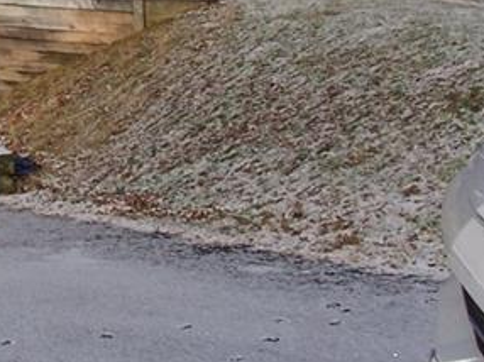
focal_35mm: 98
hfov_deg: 18.4
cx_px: -181
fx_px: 1369
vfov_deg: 14.9
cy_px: 32
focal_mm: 6
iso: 80
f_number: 5.6
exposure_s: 1/750
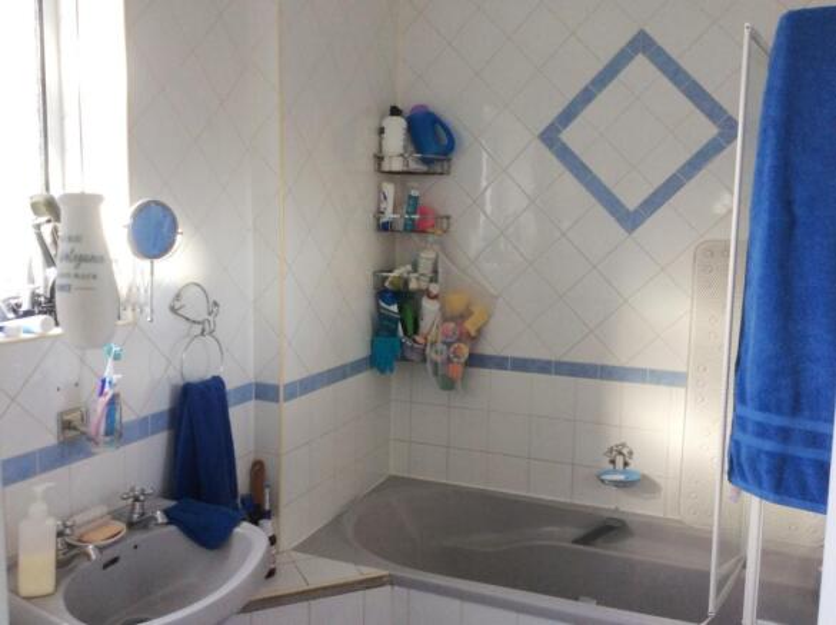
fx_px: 772
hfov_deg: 56.9
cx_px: 418
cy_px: 312
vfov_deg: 44.1
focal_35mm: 32
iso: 40
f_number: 2.4
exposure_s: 1/25
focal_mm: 3.3
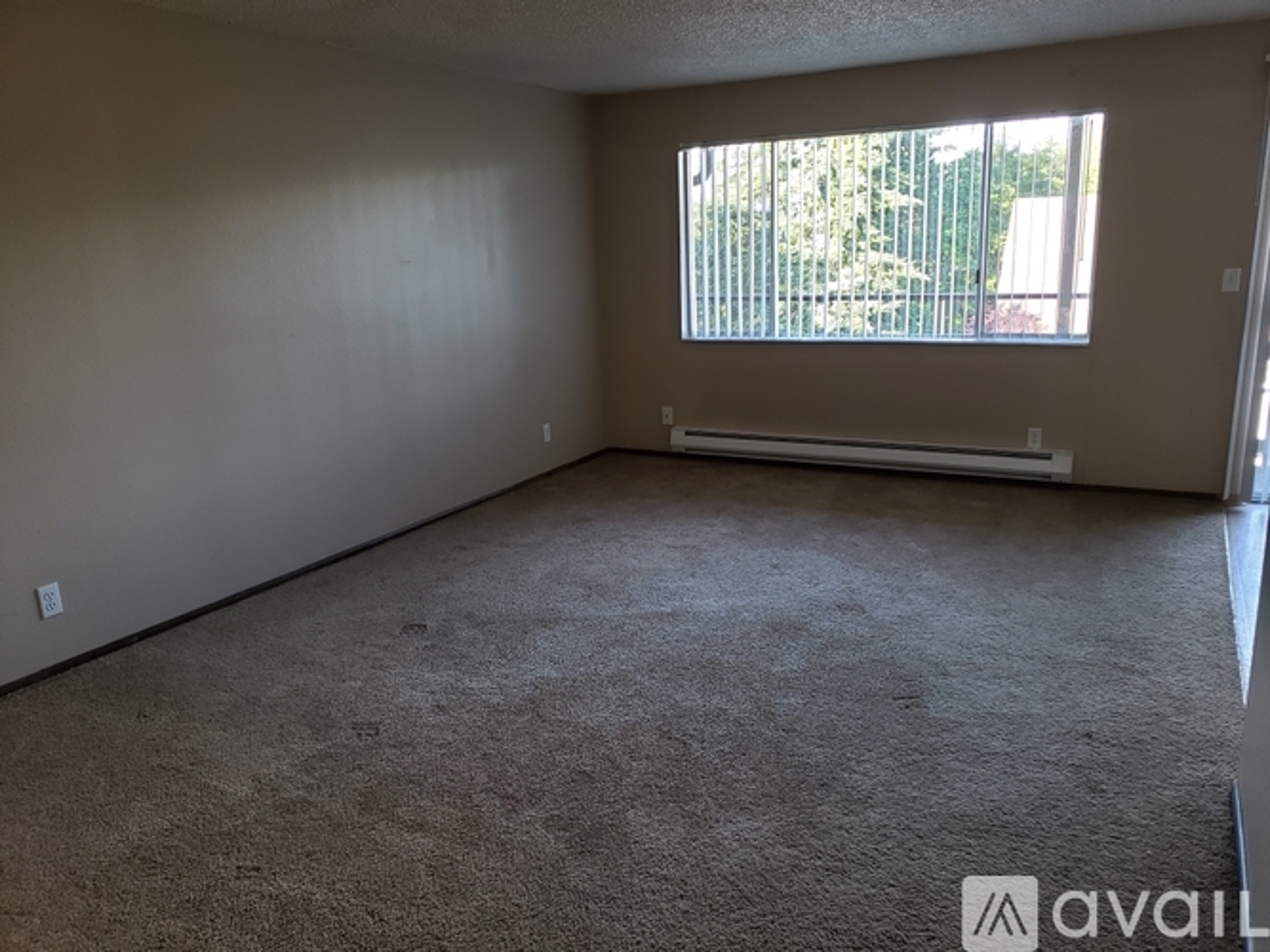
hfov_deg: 67.3
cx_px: 635
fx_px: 954
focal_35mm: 26
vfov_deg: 53.0
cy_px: 476
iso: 100
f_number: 1.5
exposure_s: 1/50
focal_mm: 4.3
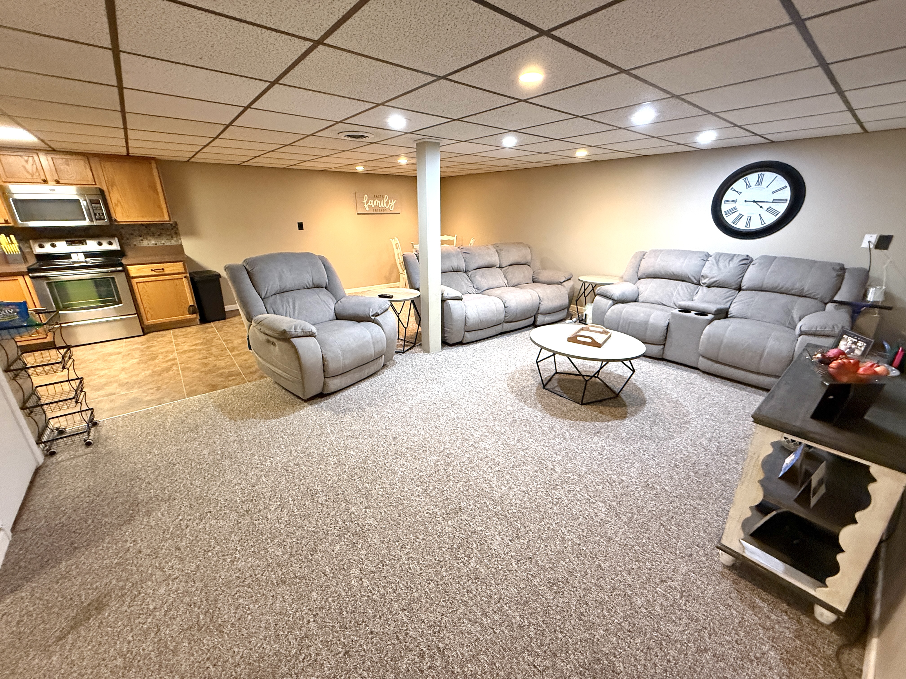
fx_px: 366
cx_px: 453
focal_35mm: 14
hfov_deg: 102.1
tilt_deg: -19.4
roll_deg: -0.4
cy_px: 340
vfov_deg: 85.7
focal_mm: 2.22
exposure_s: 1/60
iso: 500
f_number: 2.2
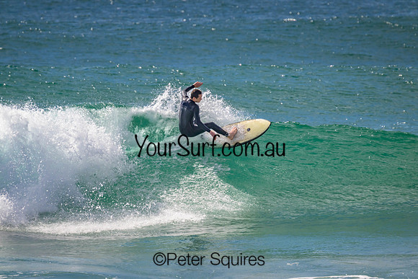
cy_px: 140
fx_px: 9291
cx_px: 209
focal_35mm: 800
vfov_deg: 1.7
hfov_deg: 2.6
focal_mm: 800
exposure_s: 1/2000
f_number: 11
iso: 900
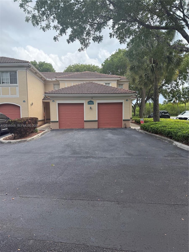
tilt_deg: -3.2
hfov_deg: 56.8
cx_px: 94
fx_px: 175
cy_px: 126
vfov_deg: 71.6
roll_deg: -0.2
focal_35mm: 24
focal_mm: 6.76
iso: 100
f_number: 1.78
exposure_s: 1/2611
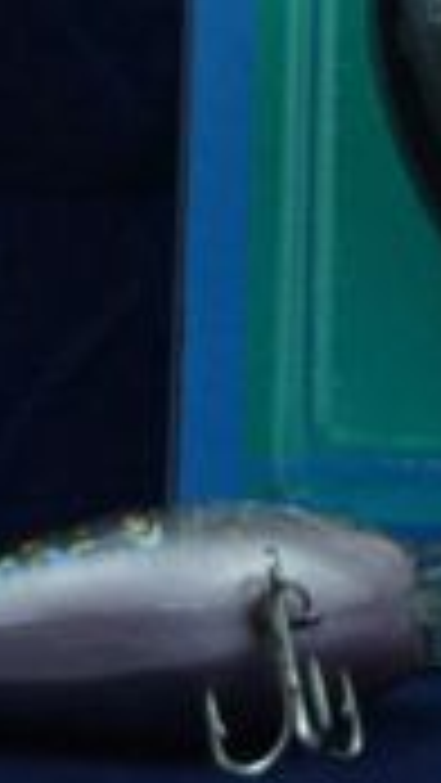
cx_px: 716
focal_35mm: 325
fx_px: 6750
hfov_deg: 3.7
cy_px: -9
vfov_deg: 6.6
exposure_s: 1/100
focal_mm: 50
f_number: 5.6
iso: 1600
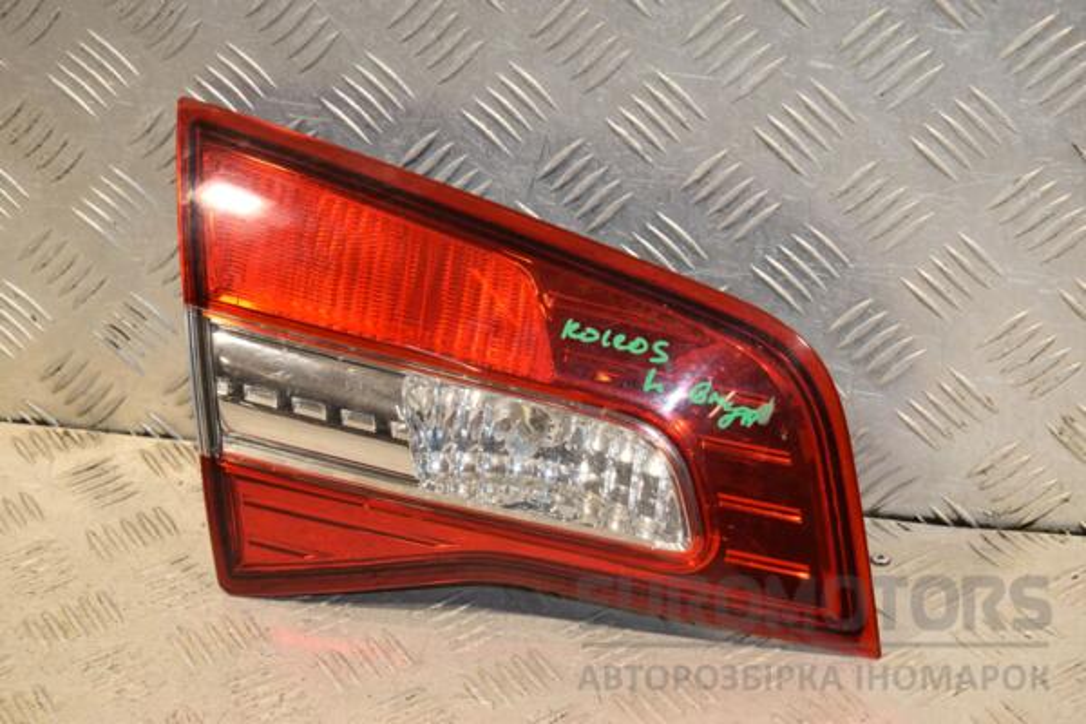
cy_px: 362
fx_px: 2353
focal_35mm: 78
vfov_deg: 17.5
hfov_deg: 26.0
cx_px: 543
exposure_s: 1/200
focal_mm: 52
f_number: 8
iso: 800
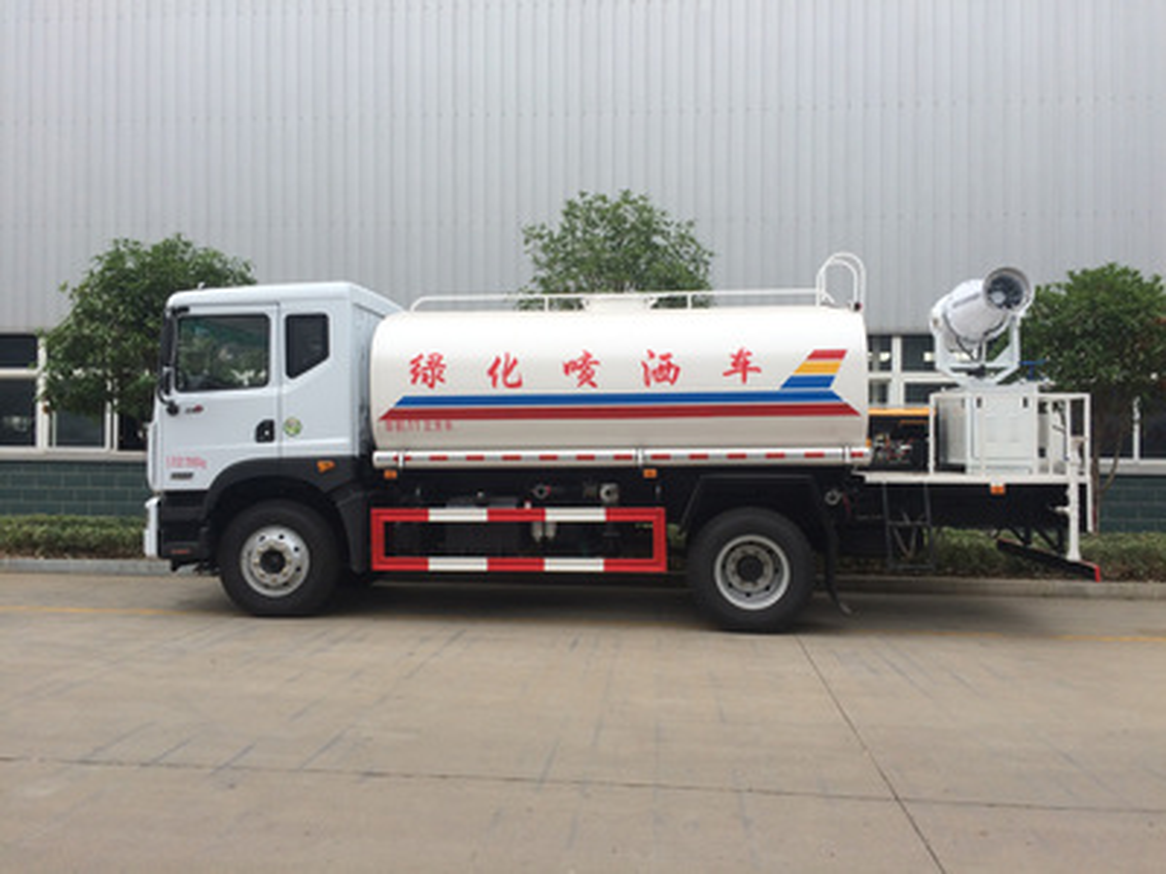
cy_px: 437
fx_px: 977
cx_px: 583
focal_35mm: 29
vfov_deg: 48.2
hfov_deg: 61.7
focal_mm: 4.15
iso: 32
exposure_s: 1/507
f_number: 2.2
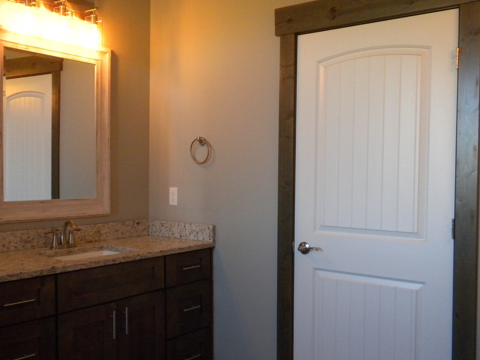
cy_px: 183
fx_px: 569
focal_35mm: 41
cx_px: 228
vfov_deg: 35.1
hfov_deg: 45.8
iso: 400
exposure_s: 1/97.6
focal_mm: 6.6
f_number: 3.5
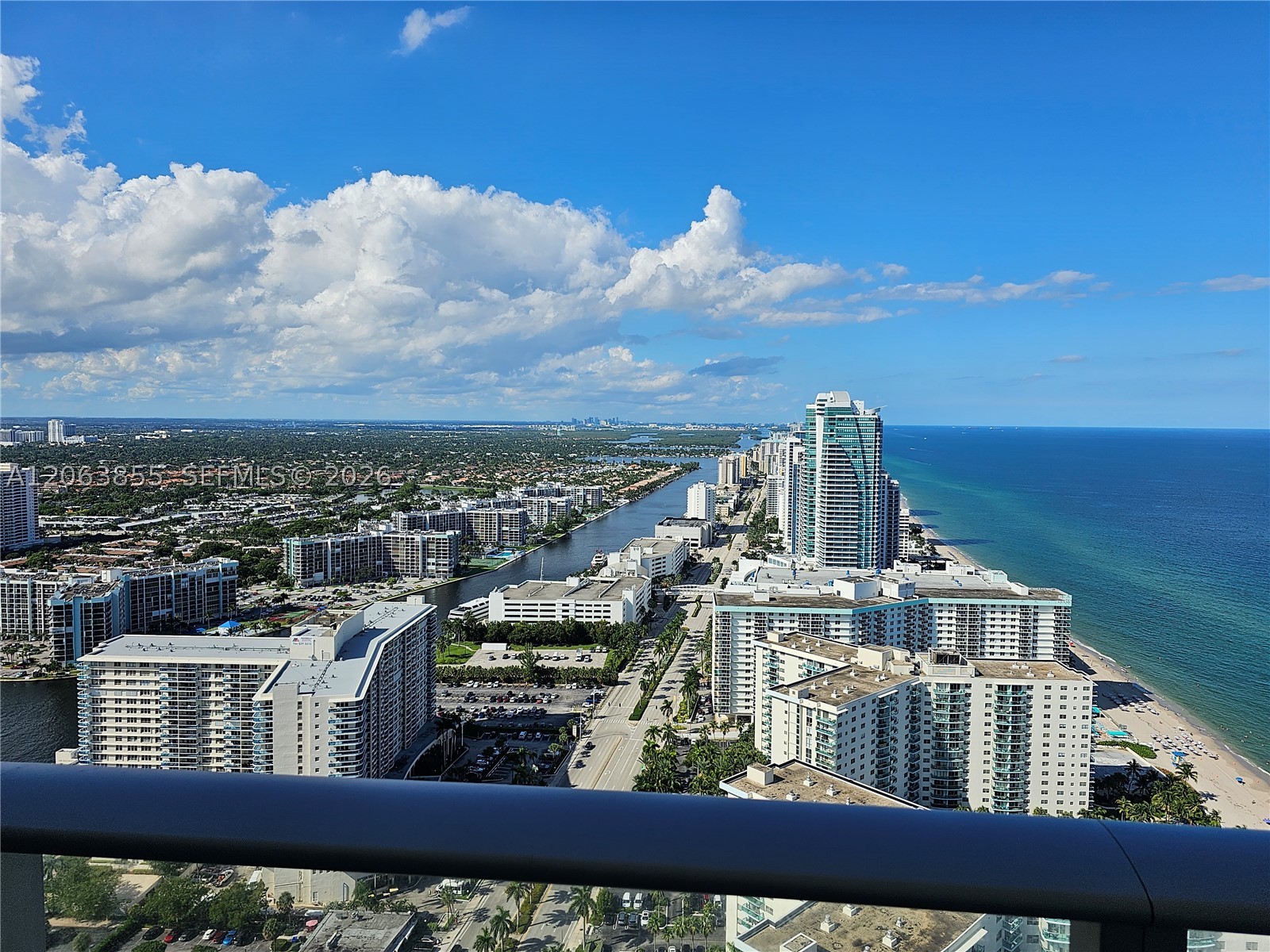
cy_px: 476
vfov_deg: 58.9
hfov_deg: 73.9
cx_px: 635
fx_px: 844
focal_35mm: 23
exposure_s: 1/1429
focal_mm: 6.3
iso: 12
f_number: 1.7
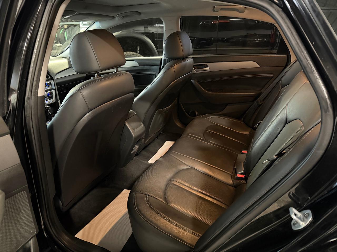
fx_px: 234
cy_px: 126
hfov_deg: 71.6
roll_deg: +1.7
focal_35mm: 24
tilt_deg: -21.4
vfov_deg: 56.8
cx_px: 168
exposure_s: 1/30
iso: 1600
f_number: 1.78
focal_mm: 6.76
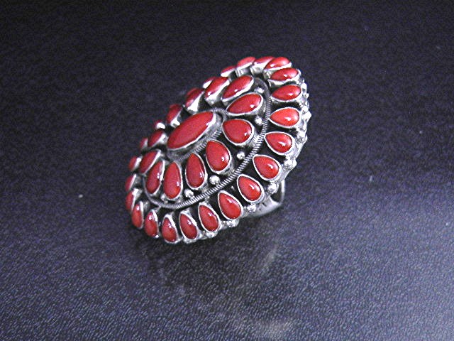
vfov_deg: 24.8
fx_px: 774
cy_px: 170
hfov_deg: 32.7
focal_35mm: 59
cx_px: 227
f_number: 8
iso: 800
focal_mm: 10.6
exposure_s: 1/30
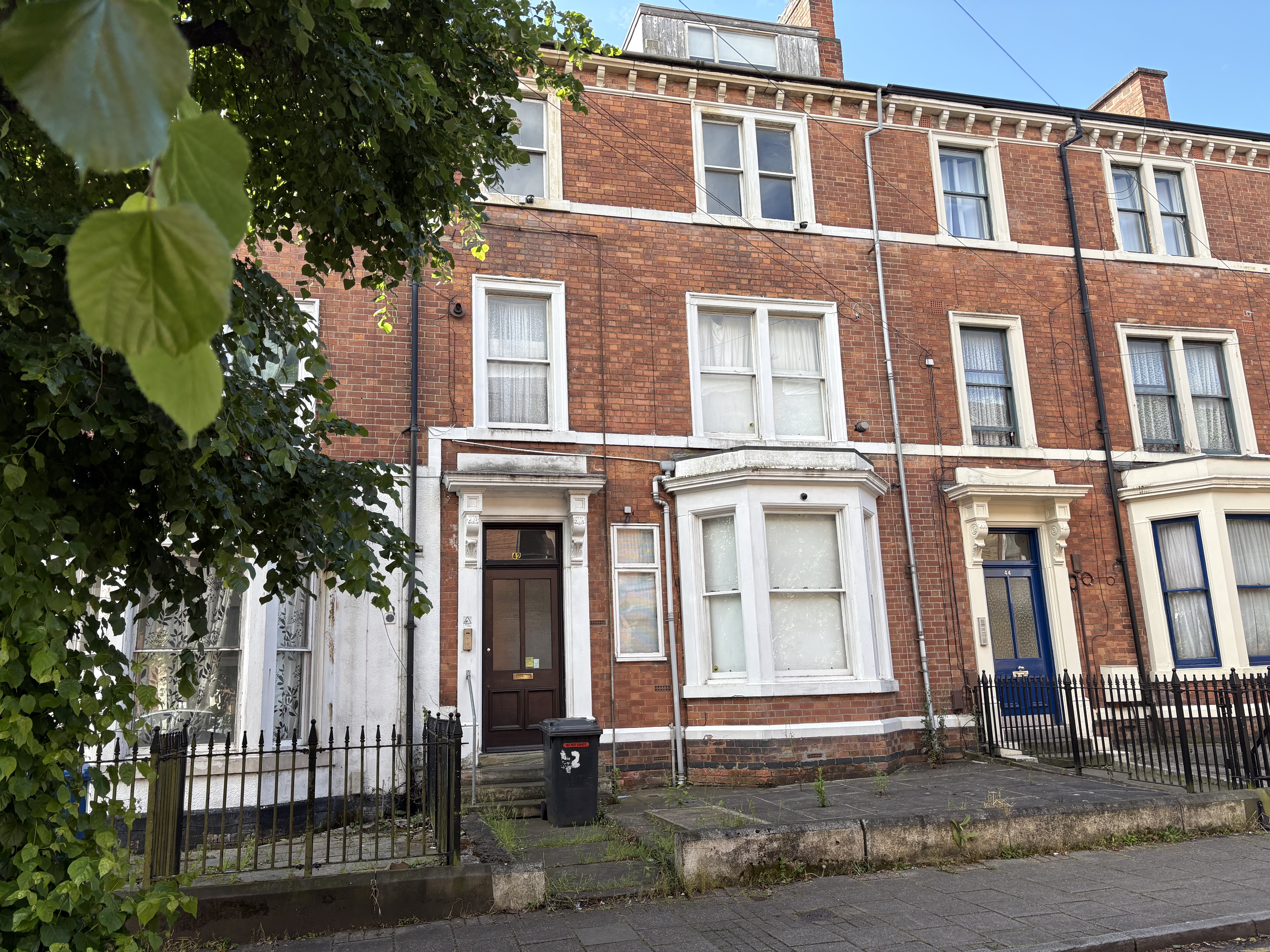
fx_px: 954
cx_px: 635
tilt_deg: +11.6
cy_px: 476
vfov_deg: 53.1
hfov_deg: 67.3
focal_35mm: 26
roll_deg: +2.2
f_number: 1.6
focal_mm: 5.96
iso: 50
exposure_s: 1/782
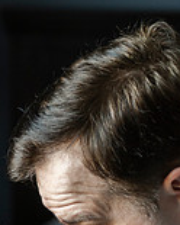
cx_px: 113
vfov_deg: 11.8
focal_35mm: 163
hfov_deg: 9.5
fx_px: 1085
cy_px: 183
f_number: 2.8
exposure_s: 1/320
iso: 2000
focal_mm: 60
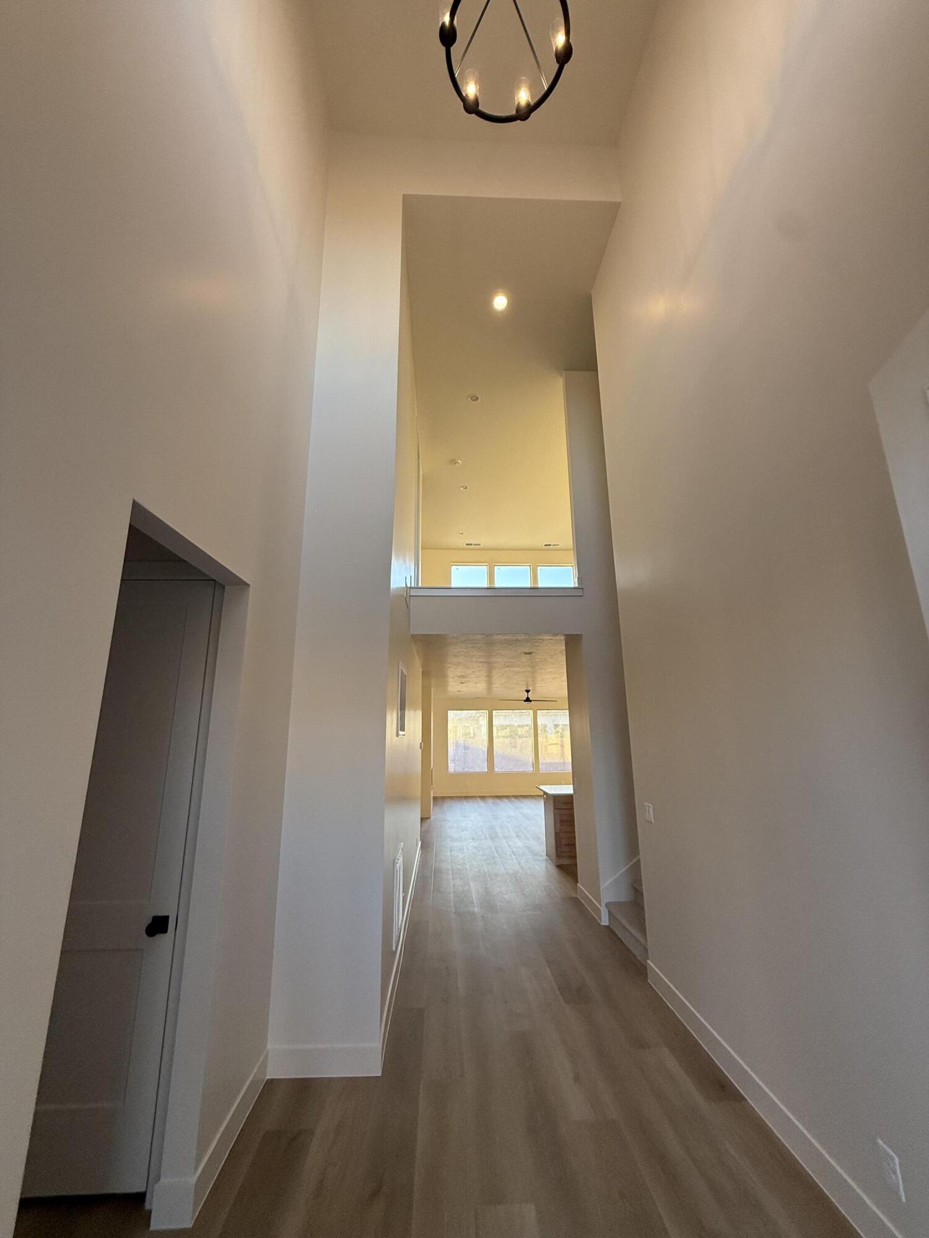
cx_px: 464
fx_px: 501
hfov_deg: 85.7
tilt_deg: +14.2
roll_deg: +0.5
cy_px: 619
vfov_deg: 102.1
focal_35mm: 14
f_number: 2.2
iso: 125
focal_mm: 2.22
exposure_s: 1/99
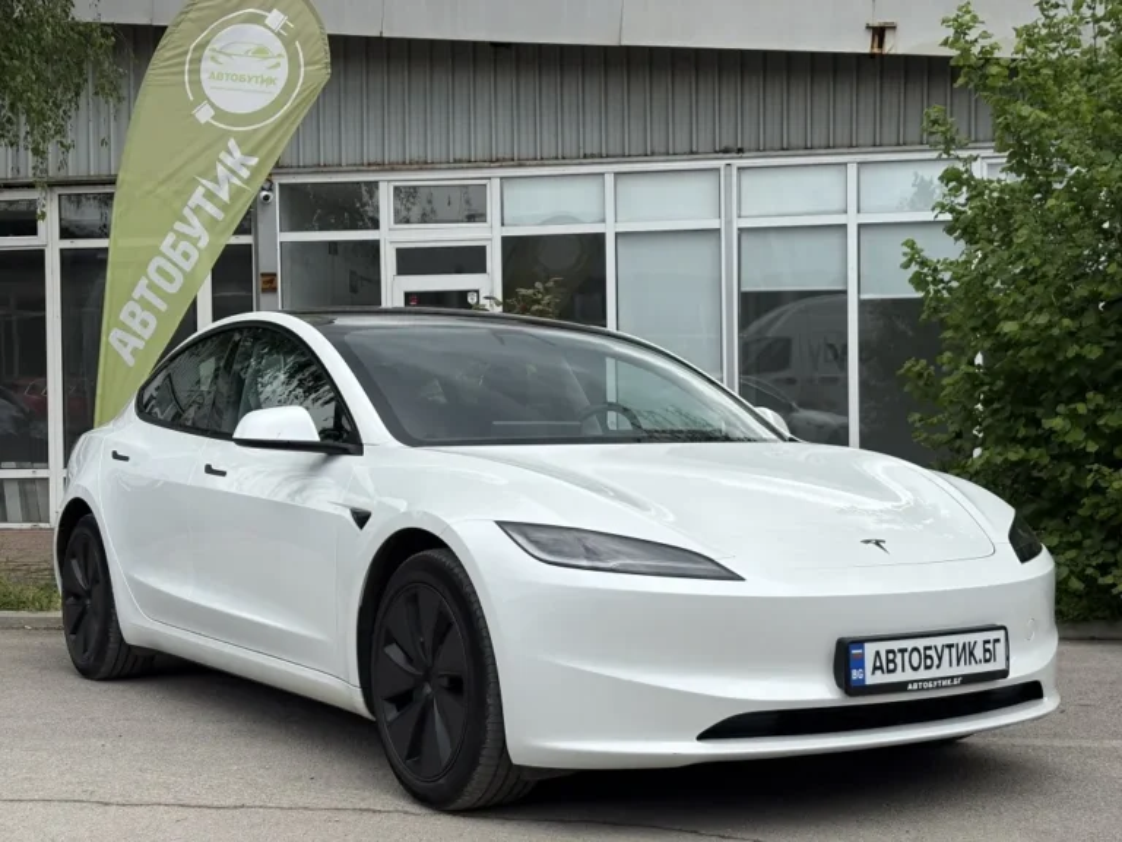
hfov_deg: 36.8
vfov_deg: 28.0
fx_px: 1685
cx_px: 561
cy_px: 421
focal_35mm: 52
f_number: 1.6
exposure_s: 1/3448
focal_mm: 5.96
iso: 40
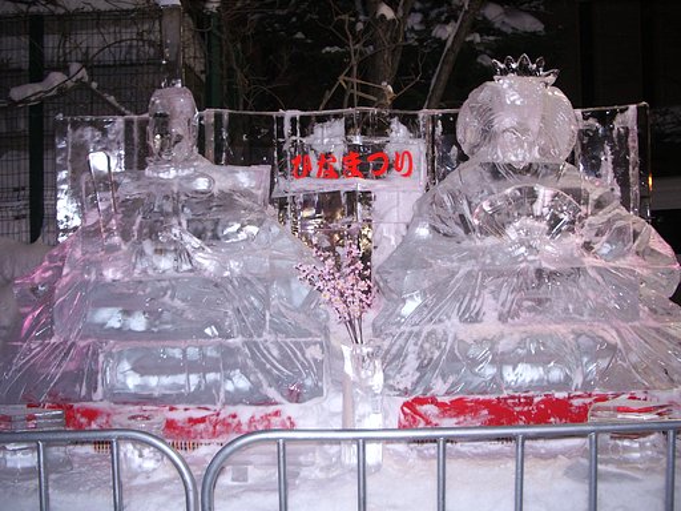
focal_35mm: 35
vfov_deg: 40.7
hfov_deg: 52.6
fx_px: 689
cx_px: 340
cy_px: 256
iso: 100
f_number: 2.6
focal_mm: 5.8
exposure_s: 1/40
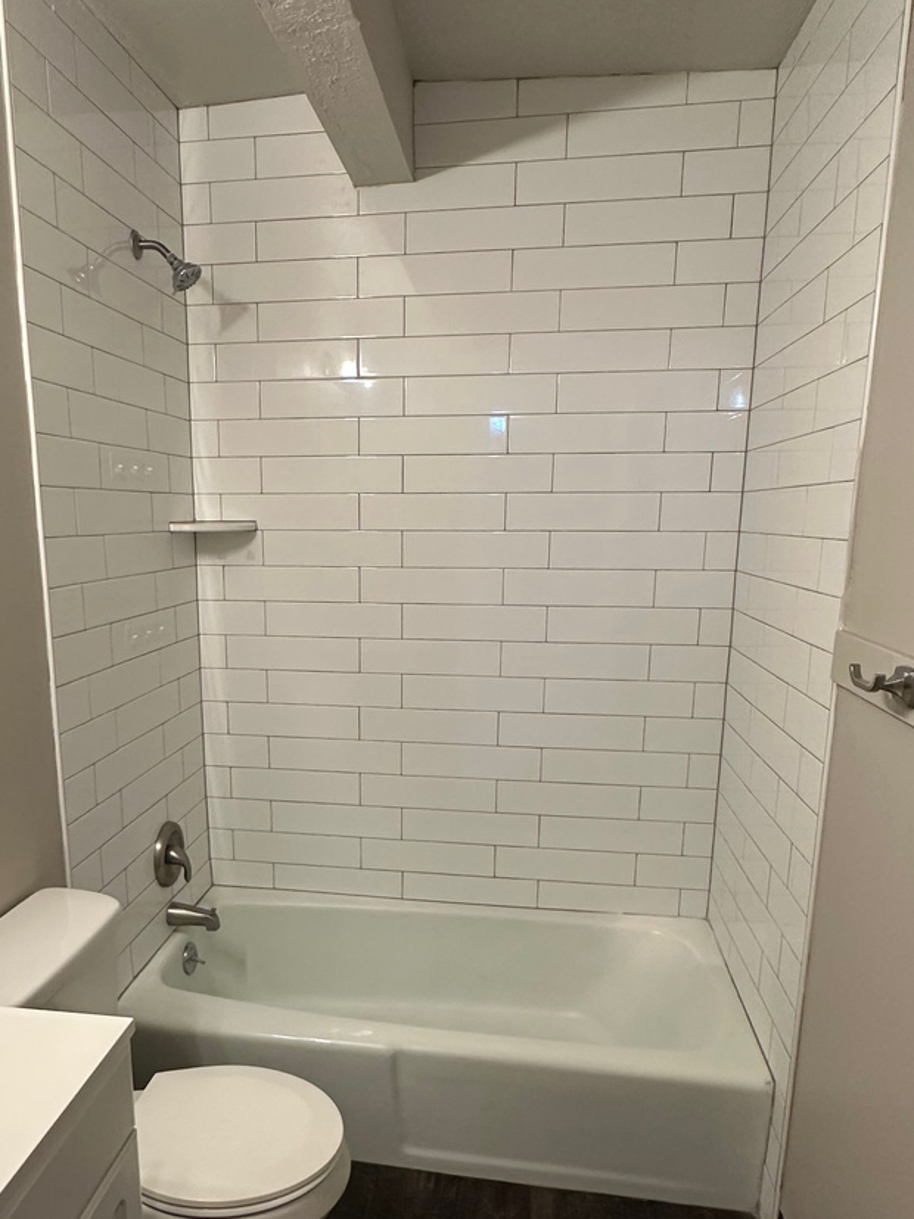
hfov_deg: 52.7
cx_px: 373
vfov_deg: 66.9
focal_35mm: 26
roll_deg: -0.2
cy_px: 709
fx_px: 916
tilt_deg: -11.2
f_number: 2.2
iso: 250
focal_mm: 2.22
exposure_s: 1/120
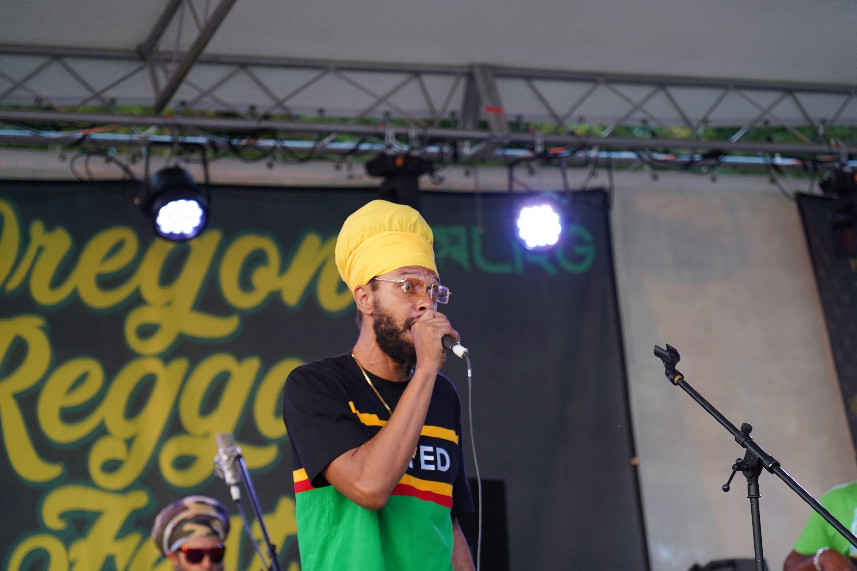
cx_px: 428
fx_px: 2499
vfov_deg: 13.0
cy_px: 286
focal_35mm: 105
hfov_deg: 19.5
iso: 800
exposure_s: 1/160
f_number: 4
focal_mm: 105
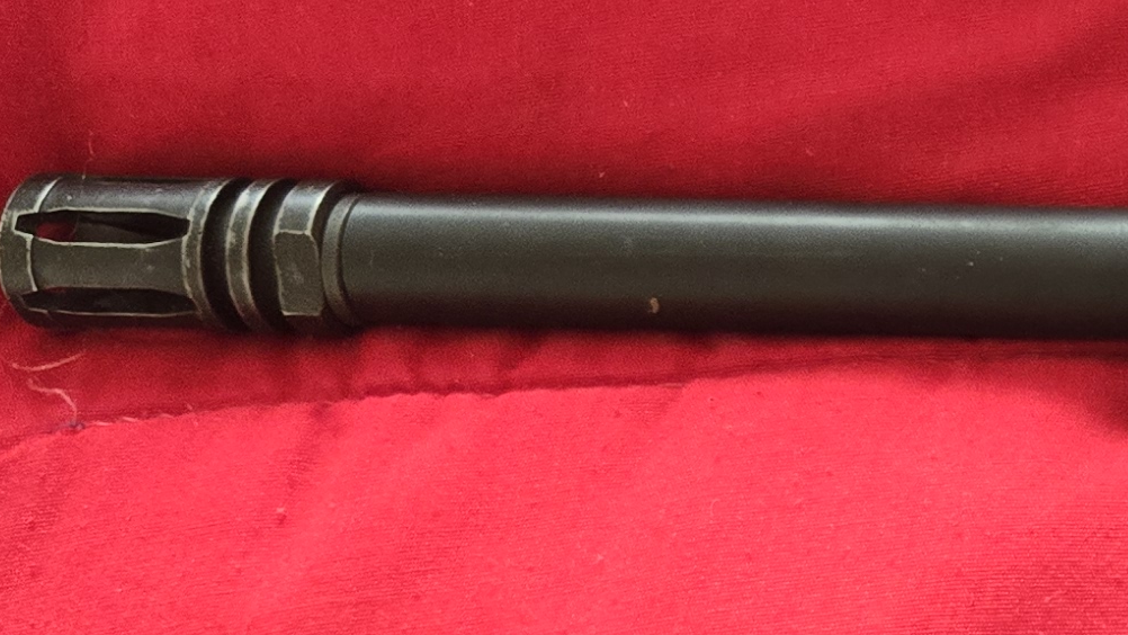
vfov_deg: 12.1
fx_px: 2991
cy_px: 354
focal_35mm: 100
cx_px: 1814
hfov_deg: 18.3
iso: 800
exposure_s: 1/60
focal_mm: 5.4
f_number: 1.8
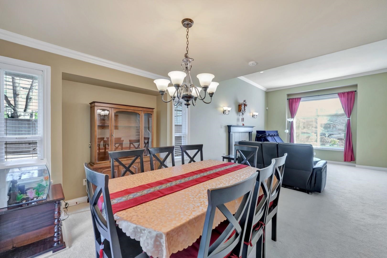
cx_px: 194
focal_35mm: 15
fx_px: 157
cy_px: 129
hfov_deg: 101.9
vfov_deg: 78.8
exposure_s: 1/50
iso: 400
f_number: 4.5
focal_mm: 14.6
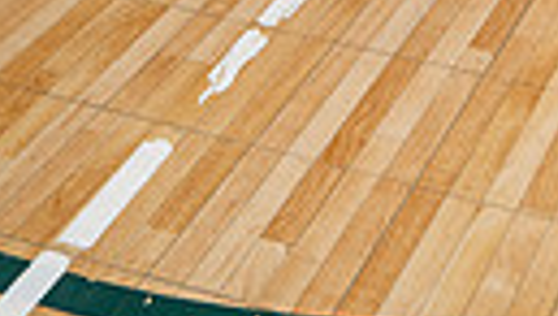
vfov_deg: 9.8
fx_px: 1408
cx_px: 571
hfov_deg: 21.6
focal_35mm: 95
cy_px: -628
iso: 320
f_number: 6.3
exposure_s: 1/250
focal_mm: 26
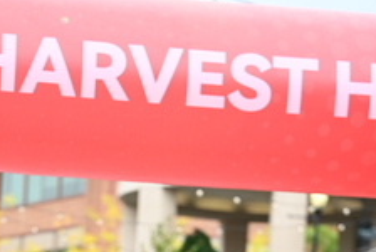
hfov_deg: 10.2
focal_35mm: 201
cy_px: 428
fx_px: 2102
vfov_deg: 6.7
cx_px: 105
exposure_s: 1/1600
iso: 640
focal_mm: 82
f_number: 2.8
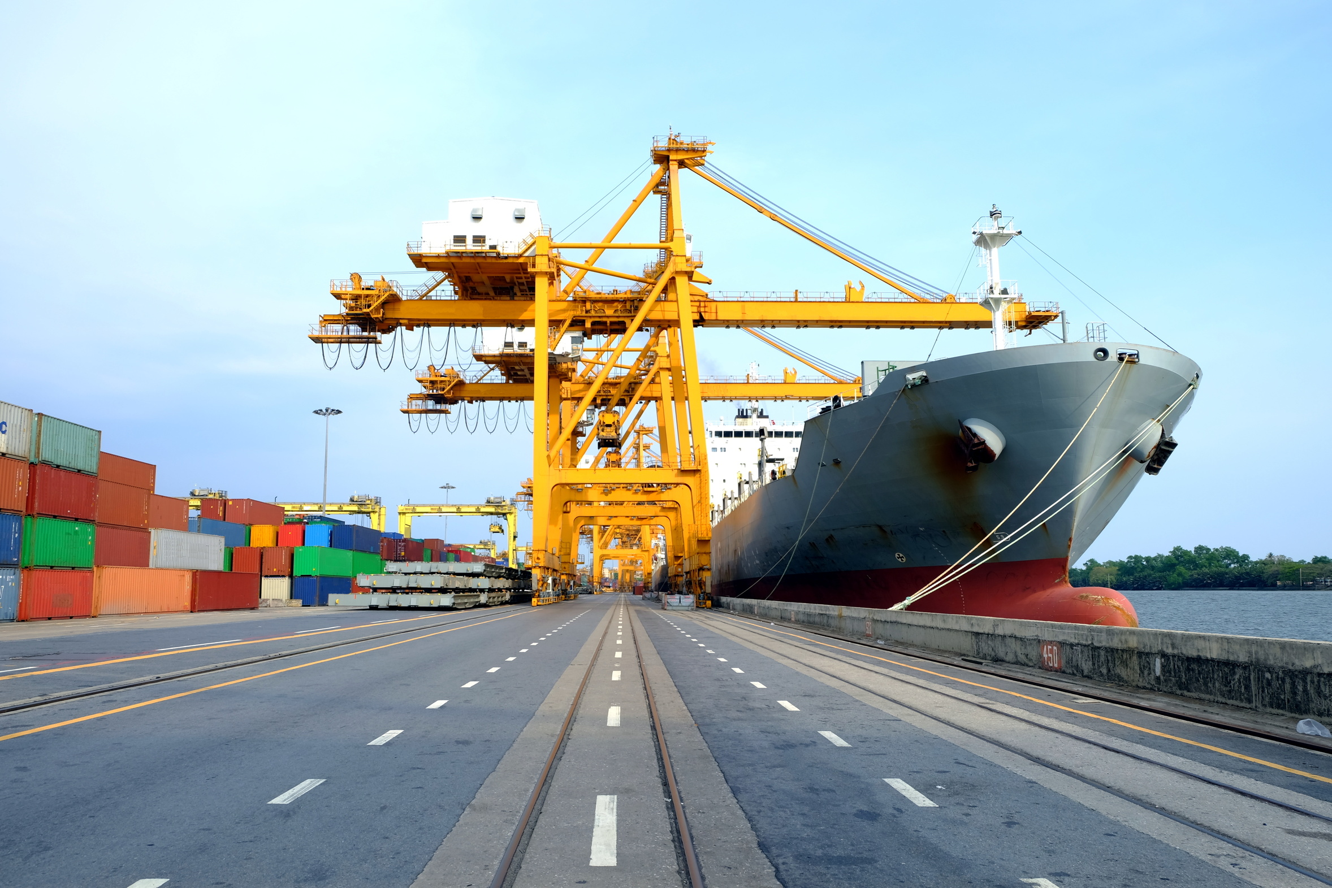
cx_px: 666
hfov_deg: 53.1
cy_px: 444
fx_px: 1332
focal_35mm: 36
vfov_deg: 36.9
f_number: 3.2
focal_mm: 24.3
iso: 400
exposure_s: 1/15
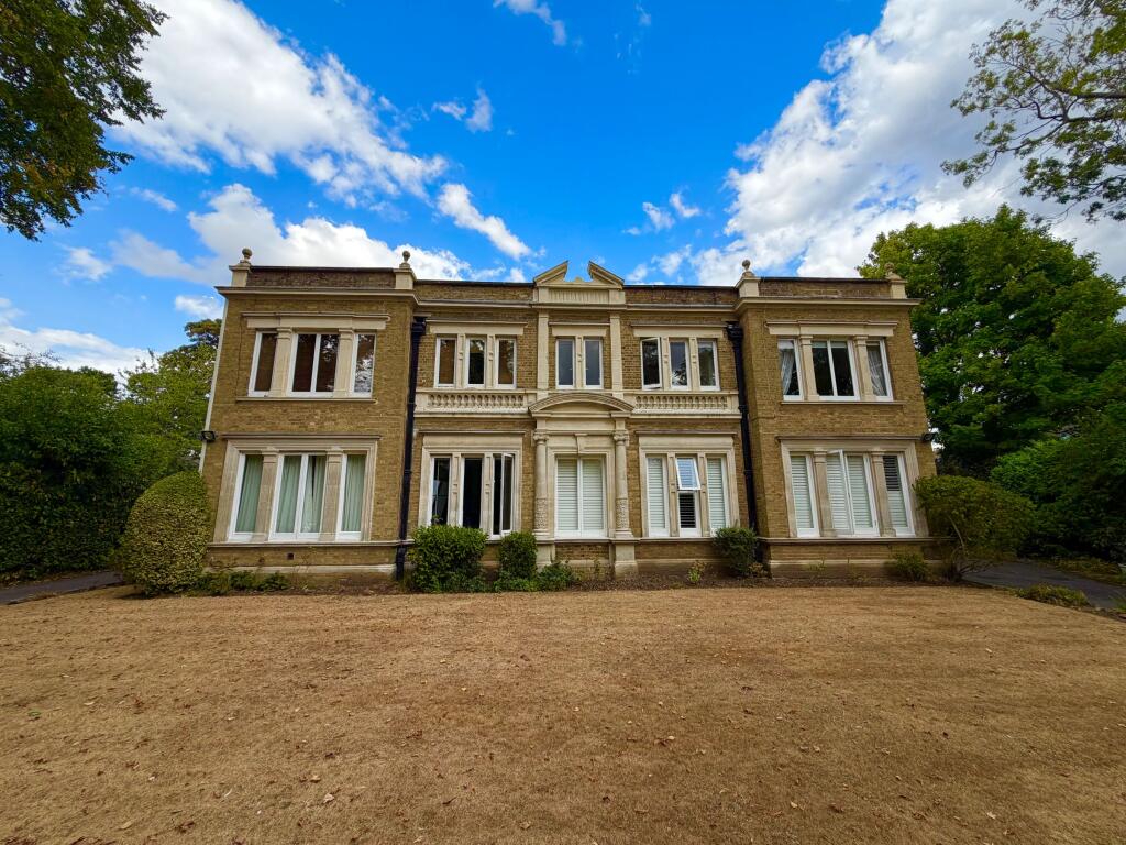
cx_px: 563
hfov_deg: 102.1
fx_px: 455
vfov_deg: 85.7
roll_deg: +0.1
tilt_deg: +11.6
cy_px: 422
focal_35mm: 14
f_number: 2.2
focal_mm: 2.22
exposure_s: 1/579
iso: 40
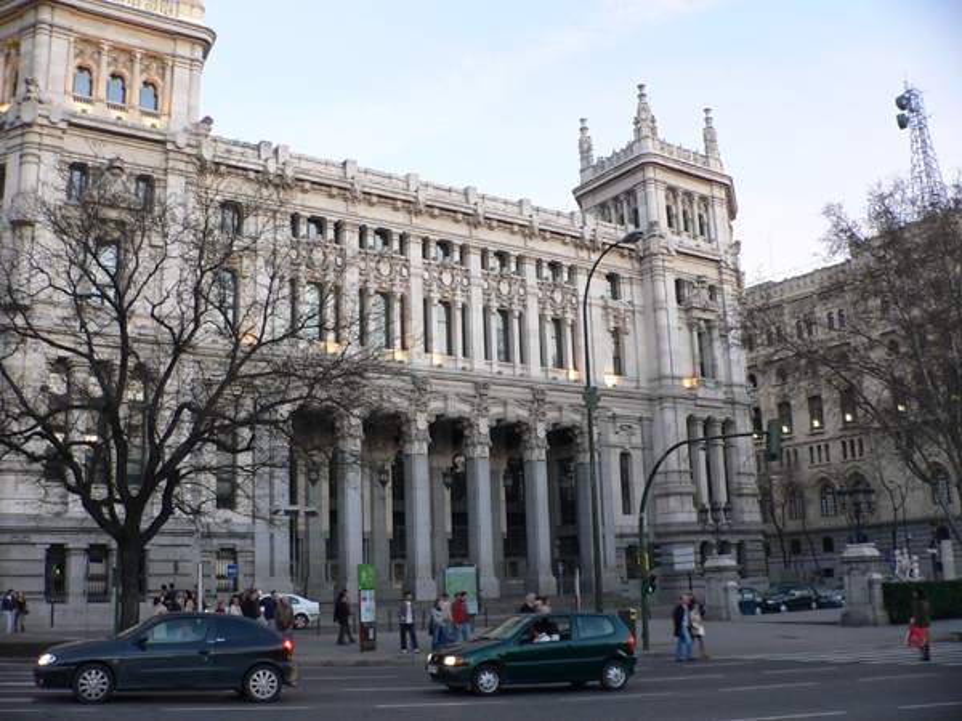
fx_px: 973
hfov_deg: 52.6
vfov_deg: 40.7
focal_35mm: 35
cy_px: 360
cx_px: 481
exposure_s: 1/20
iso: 100
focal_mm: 4.6
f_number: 2.8
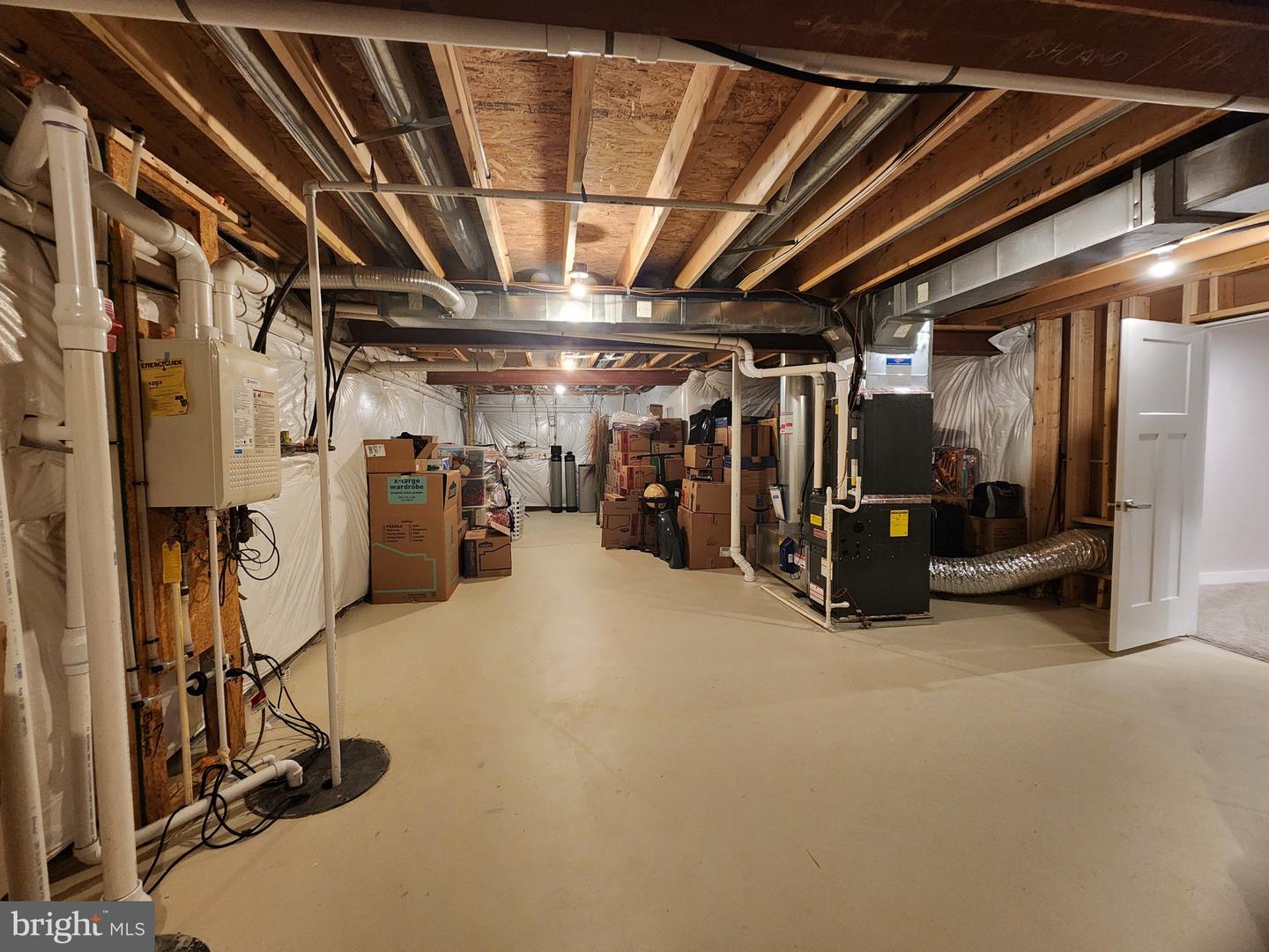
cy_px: 476
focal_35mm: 13
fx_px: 477
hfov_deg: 106.2
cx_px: 634
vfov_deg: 89.9
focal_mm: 2.2
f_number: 2.2
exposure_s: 1/30
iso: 500
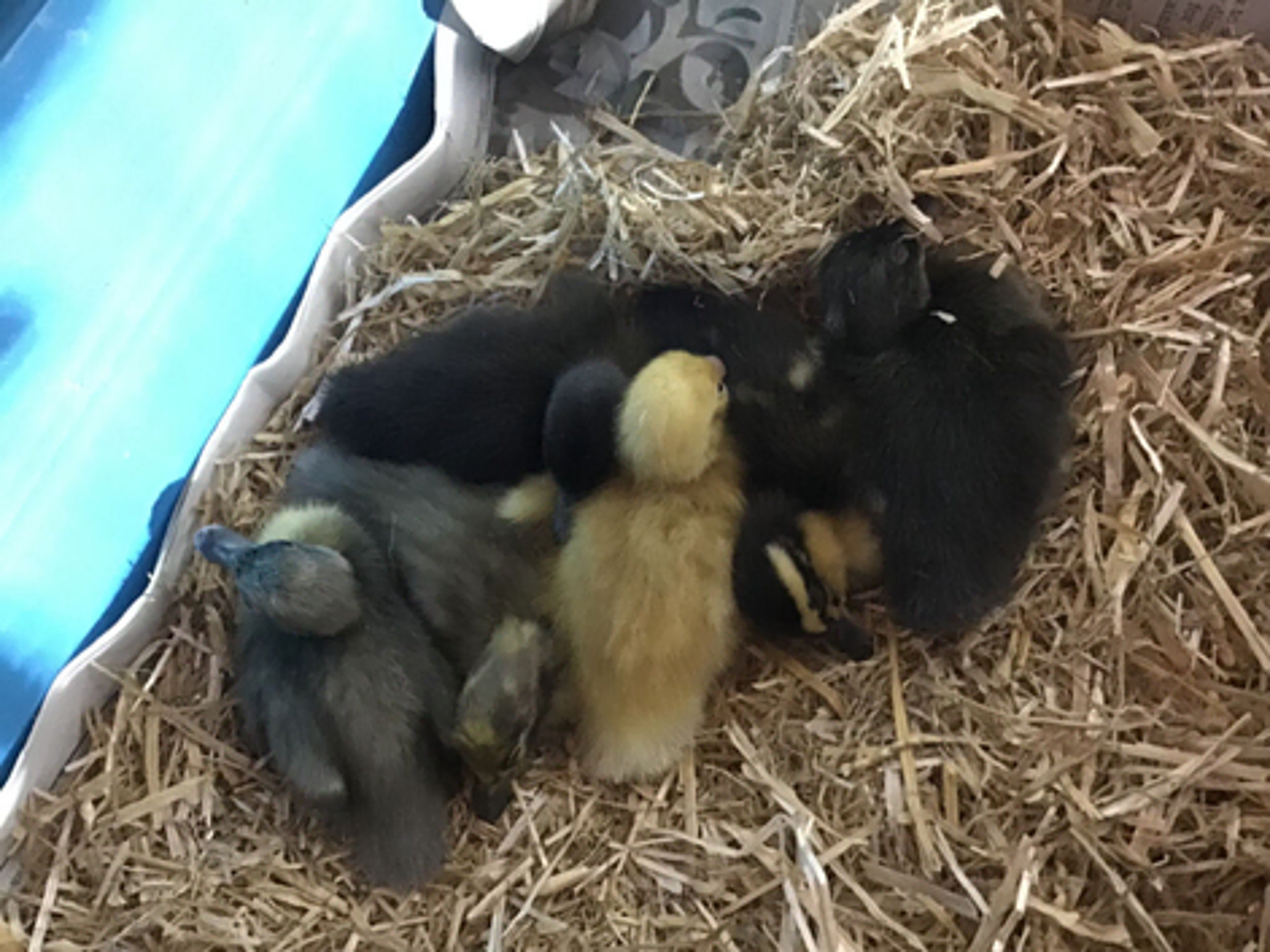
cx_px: 635
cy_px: 476
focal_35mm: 31
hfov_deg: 58.4
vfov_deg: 45.4
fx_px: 1137
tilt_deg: -65.2
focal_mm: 3.3
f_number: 2.4
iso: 800
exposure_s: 1/17
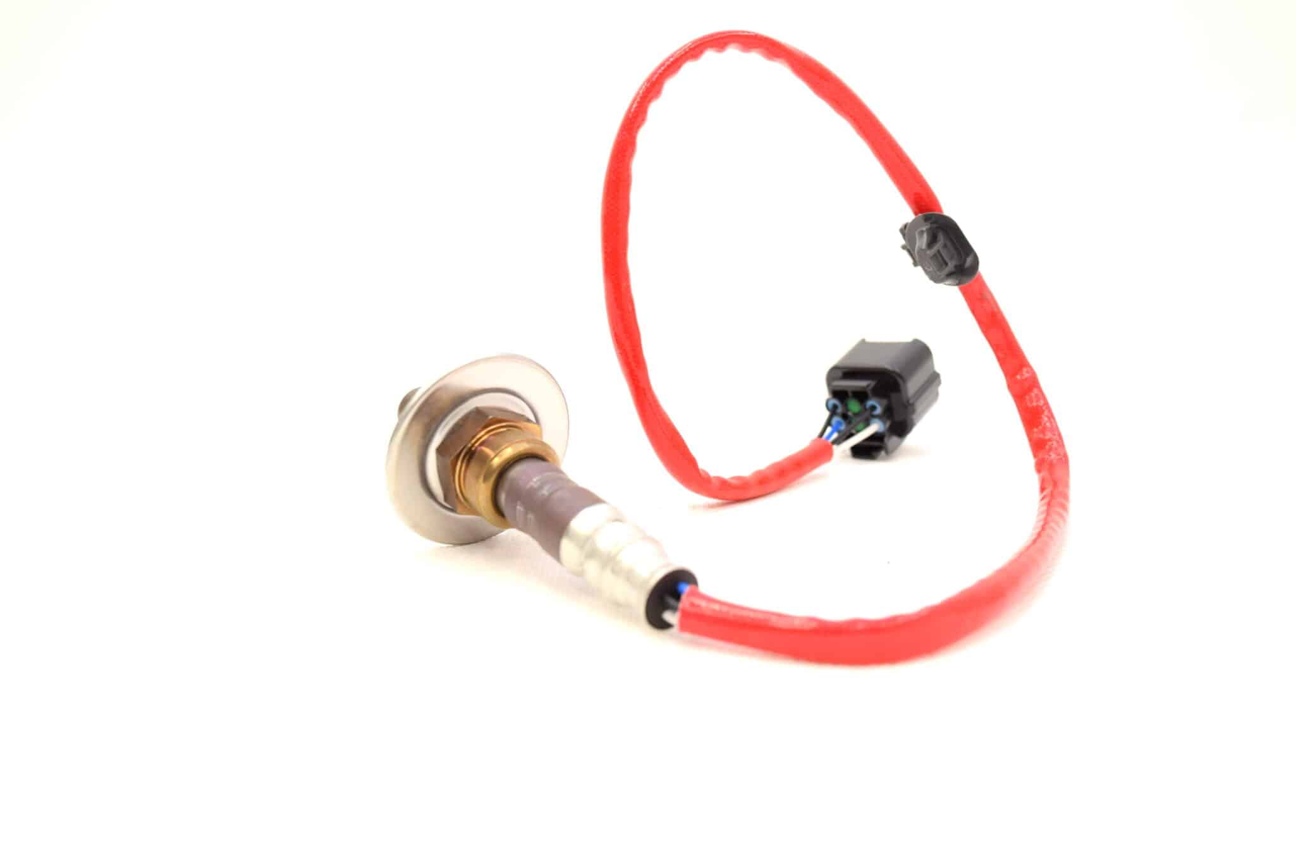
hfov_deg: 53.1
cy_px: 433
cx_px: 648
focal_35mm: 36
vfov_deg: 36.9
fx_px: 1297
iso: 400
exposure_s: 1/160
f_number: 6.3
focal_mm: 24
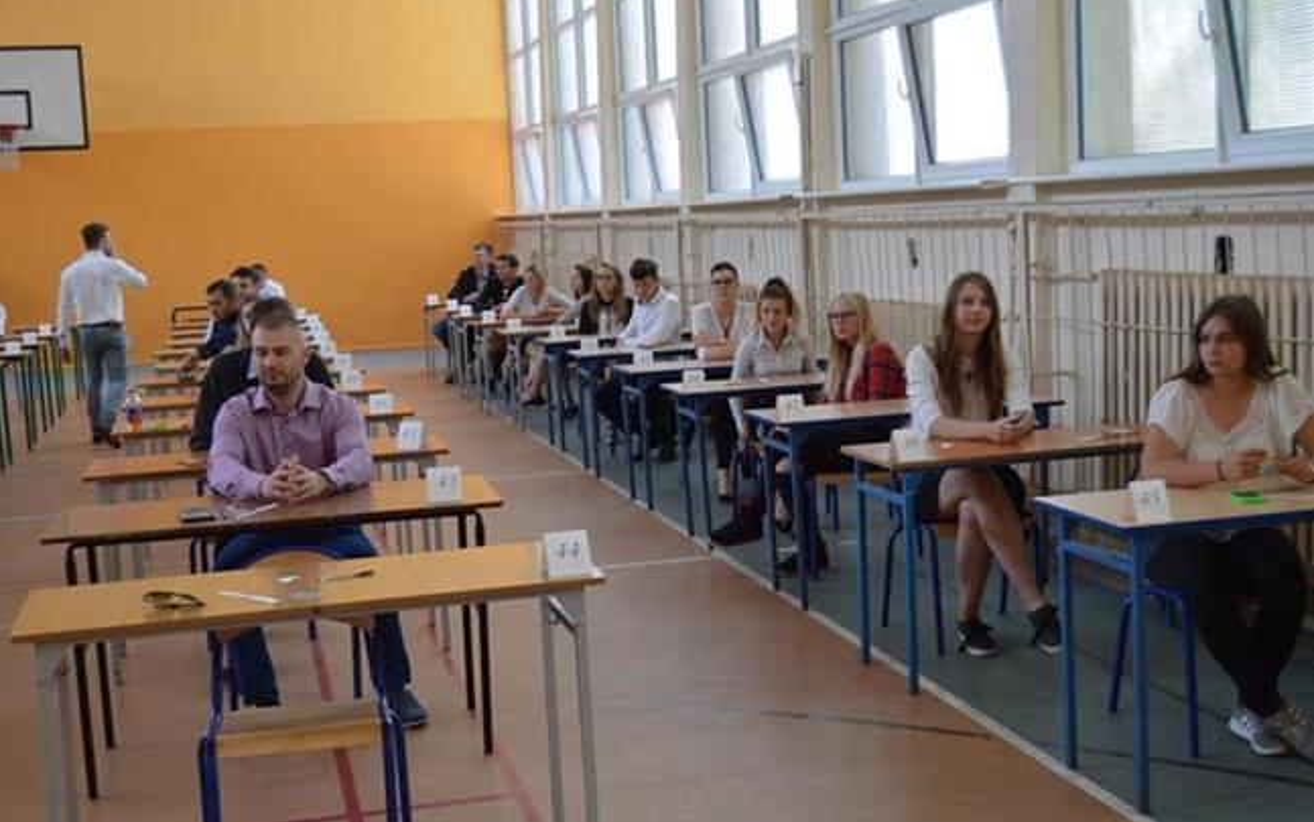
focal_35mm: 46
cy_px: 416
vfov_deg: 28.0
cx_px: 656
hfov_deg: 43.5
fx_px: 1648
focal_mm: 30
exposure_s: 1/80
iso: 400
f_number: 4.5
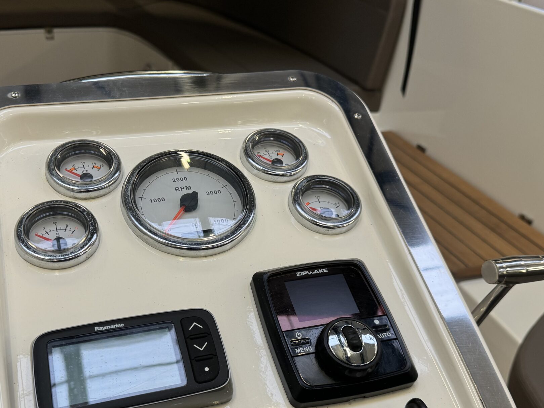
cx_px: 220
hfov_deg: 48.7
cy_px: 258
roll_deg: -1.2
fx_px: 597
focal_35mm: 38
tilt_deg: -30.9
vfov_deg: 37.5
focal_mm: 6.76
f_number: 1.78
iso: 100
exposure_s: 1/100
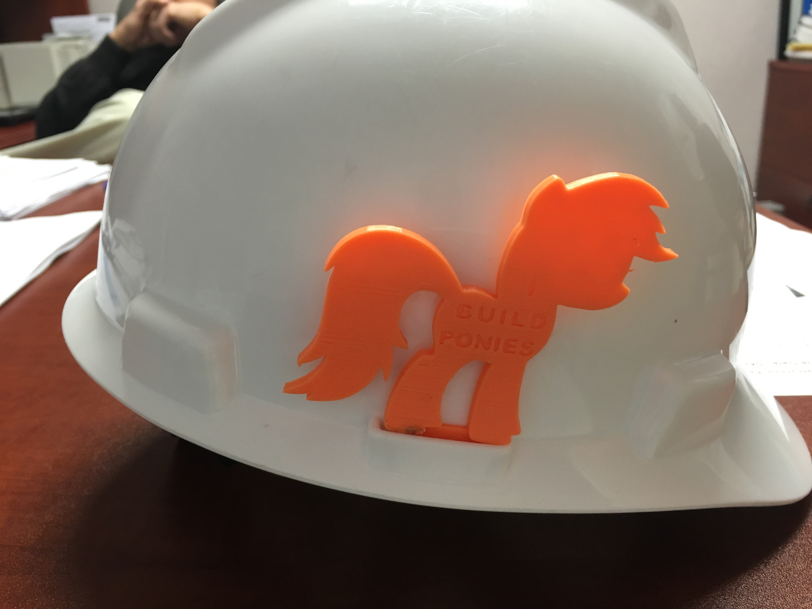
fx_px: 680
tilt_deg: -20.4
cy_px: 304
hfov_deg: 61.7
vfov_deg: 48.2
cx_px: 406
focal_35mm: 29
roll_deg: +3.8
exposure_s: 1/30
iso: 100
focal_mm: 4.15
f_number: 2.2
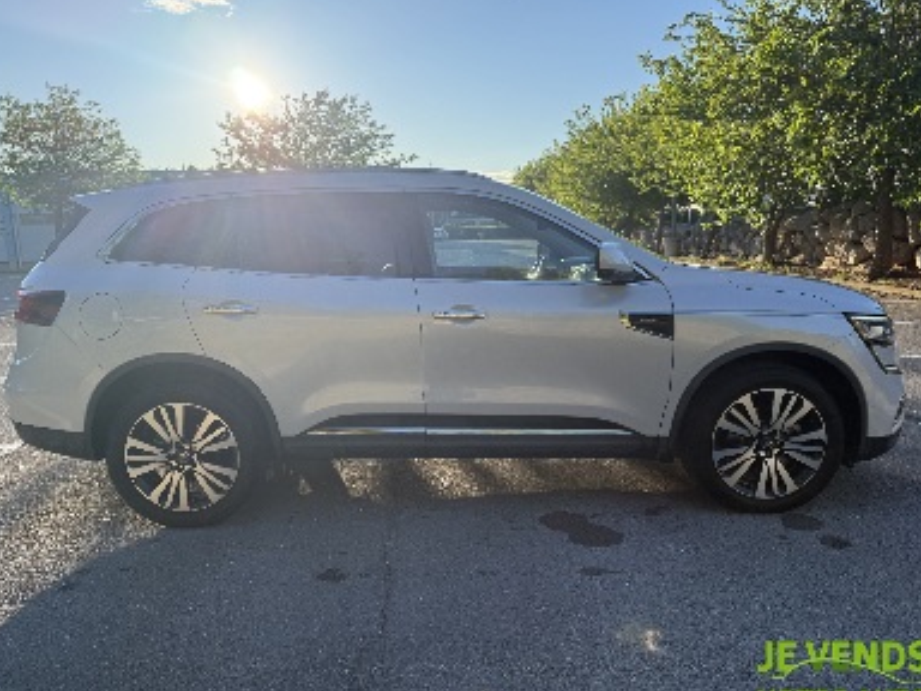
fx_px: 692
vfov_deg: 53.1
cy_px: 357
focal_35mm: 26
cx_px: 444
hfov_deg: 67.3
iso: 100
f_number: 1.78
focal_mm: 6.76
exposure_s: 1/2611
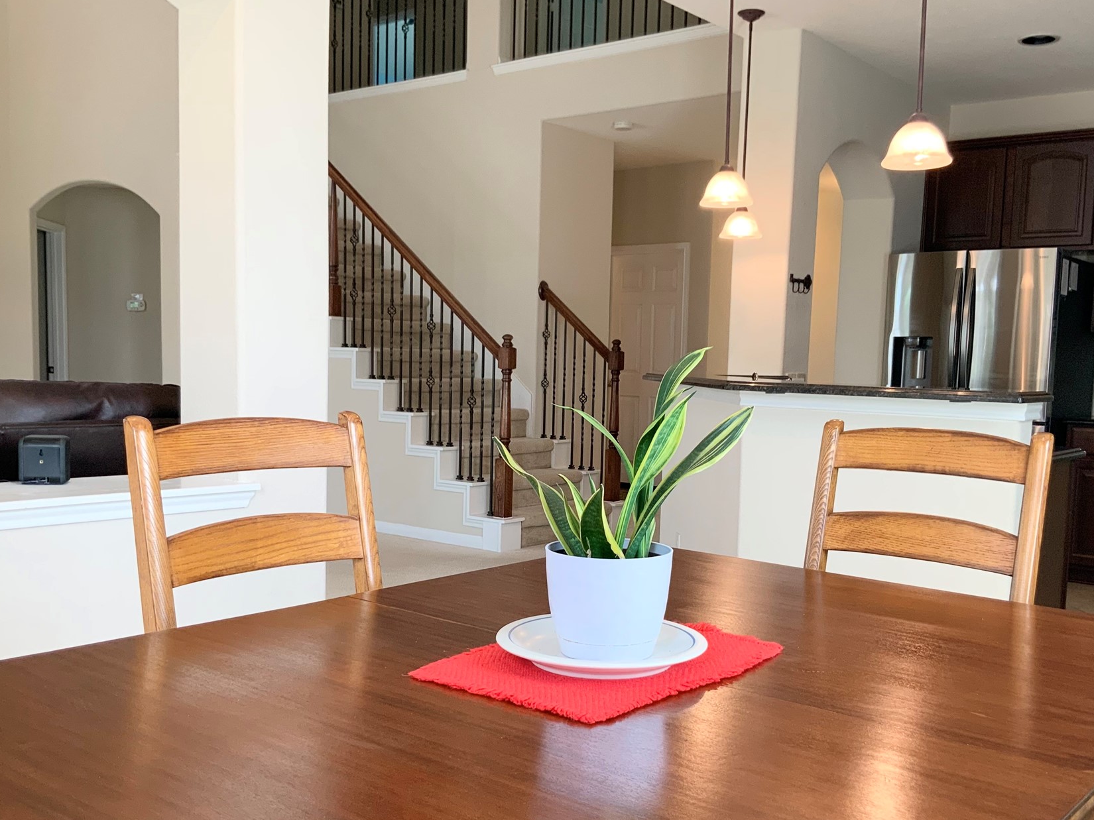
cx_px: 589
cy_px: 475
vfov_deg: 39.5
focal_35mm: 36
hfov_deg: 51.3
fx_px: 1138
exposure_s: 1/60
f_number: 1.8
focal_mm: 3
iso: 40
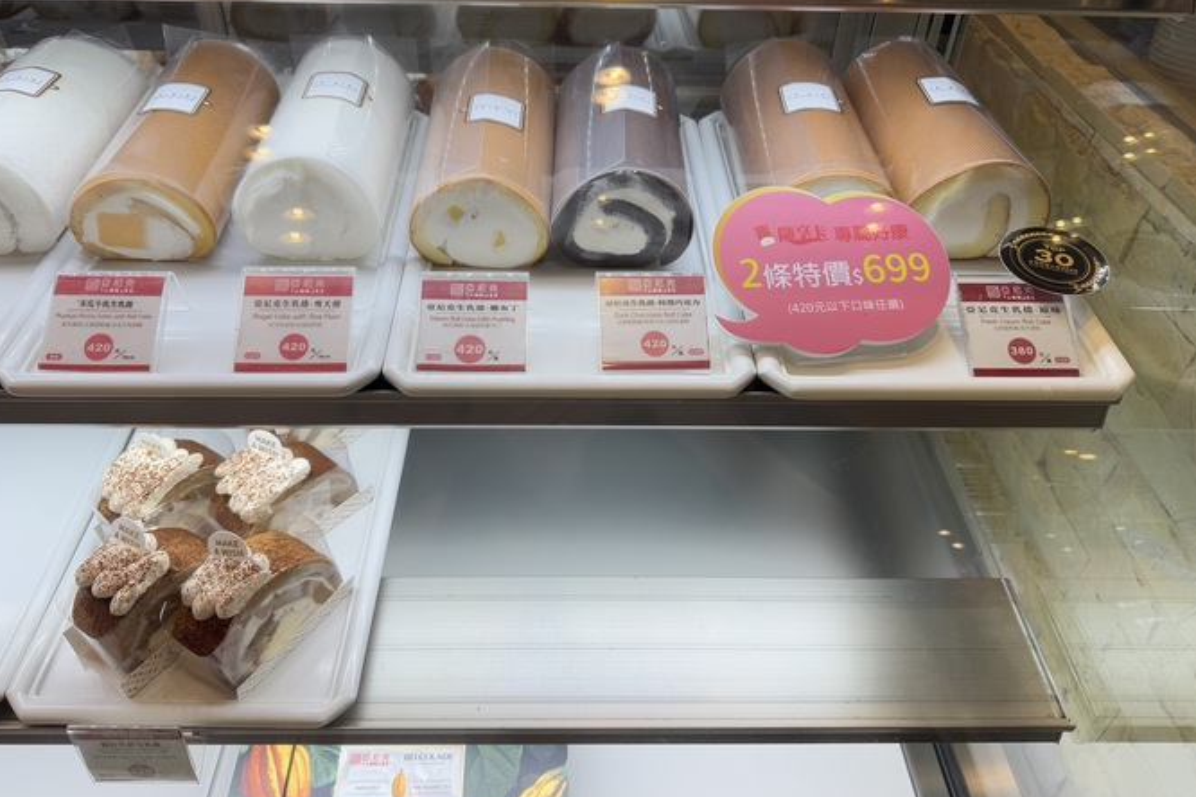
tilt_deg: -38.6
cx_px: 576
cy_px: 354
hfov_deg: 67.4
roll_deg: -0.8
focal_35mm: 27
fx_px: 897
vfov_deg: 47.8
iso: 80
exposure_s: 1/459
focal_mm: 6.76
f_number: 1.78
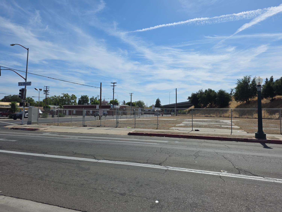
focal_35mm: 23
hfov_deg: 73.9
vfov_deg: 58.9
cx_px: 141
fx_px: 187
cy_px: 106
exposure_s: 1/7944
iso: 50
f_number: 1.7
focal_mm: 6.25
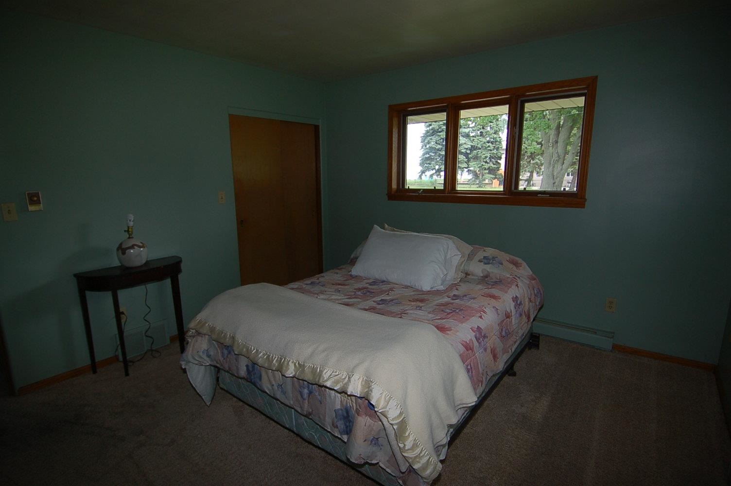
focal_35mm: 18
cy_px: 243
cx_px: 366
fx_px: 365
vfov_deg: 67.3
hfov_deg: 90.1
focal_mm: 12
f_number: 4
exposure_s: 1/60
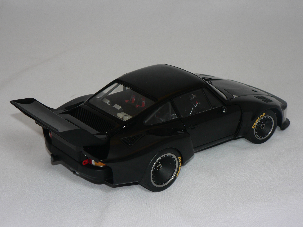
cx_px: 152
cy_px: 114
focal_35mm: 74
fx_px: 648
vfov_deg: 19.9
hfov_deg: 26.3
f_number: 3.2
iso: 80
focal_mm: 12.4
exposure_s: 1/60
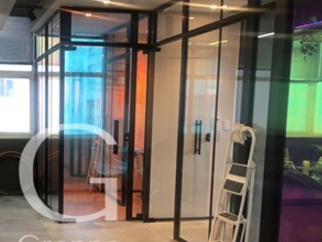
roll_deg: -0.7
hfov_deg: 36.3
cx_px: 68
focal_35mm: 51
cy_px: 190
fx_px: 475
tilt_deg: -9.6
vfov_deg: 28.0
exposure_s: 1/15
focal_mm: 3.99
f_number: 1.8
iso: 40
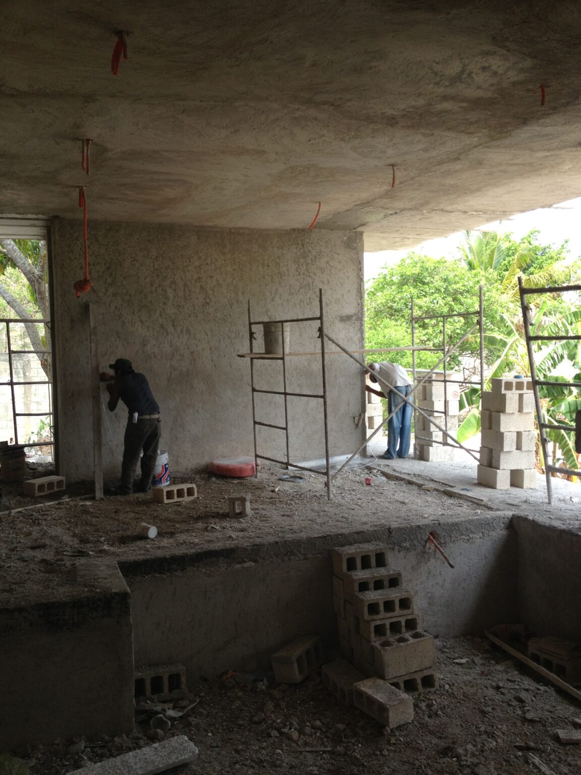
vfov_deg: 52.6
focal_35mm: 35
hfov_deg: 40.7
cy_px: 388
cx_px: 290
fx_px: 783
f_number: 2.4
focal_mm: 4.28
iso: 50
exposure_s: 1/270
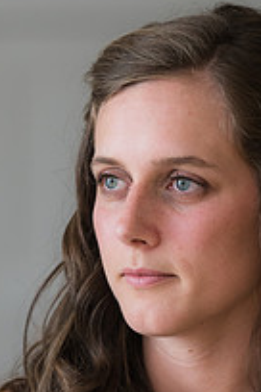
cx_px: 169
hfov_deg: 3.4
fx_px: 4382
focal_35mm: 403
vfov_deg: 5.1
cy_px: 234
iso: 640
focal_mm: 122
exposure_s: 1/800
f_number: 3.2
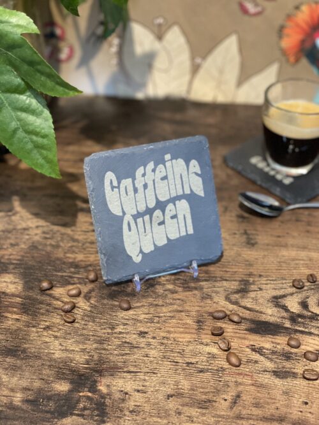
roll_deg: +0.3
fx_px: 639
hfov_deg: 28.0
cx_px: 160
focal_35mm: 52
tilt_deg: -39.2
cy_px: 212
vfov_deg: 36.8
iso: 400
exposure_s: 1/33
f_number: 2
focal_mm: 6
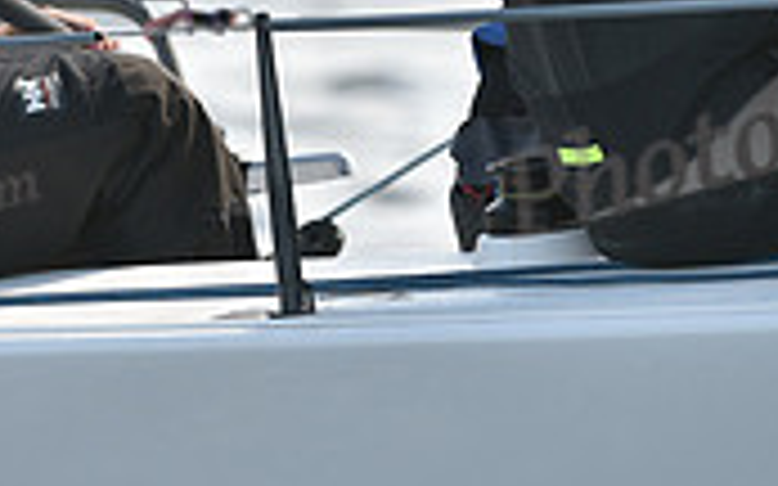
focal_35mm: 1125
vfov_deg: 1.2
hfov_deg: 1.9
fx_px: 23846
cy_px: -47
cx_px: 274
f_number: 4
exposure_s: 1/1250
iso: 250
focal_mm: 330
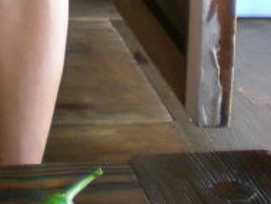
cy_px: -268
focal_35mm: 154
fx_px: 1207
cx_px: -61
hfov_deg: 12.5
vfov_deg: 8.8
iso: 200
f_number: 3.1
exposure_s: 1/54.2
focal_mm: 6.3
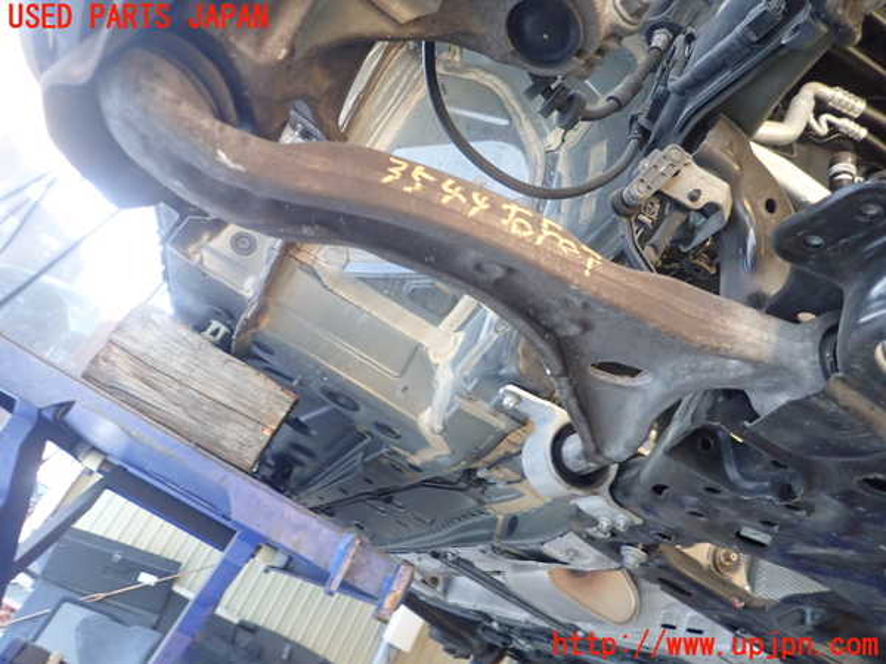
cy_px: 332
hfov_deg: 69.4
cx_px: 443
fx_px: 640
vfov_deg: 54.9
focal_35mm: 25
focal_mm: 4.5
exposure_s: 1/30
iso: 640
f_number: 2
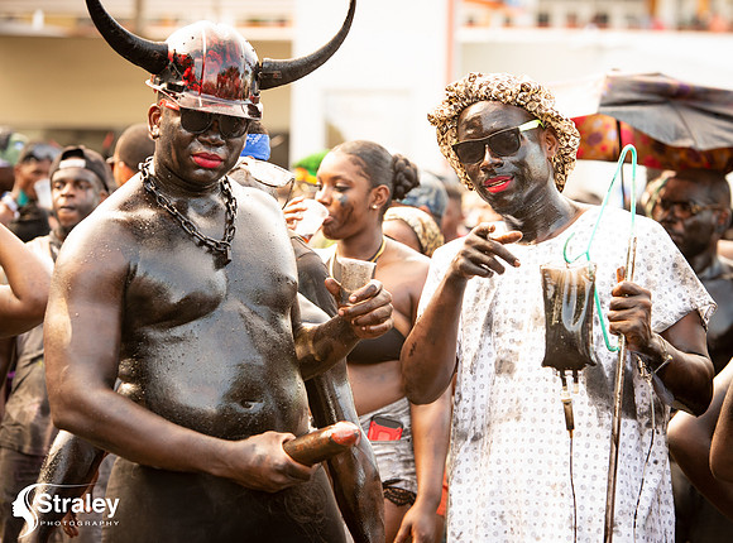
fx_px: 3133
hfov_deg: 13.3
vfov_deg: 9.9
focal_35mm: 149
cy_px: 265
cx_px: 418
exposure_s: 1/320
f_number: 5
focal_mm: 135
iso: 1250
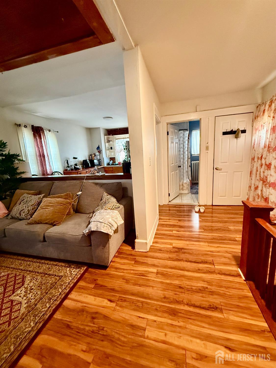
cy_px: 184
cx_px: 138
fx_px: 149
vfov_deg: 102.1
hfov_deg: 85.7
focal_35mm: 14
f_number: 2.2
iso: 800
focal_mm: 2.22
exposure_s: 1/60
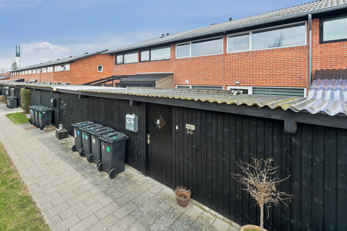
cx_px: 140
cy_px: 95
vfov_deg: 66.9
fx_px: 173
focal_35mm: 18
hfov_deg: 89.0
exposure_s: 1/25
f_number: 10
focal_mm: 15
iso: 200
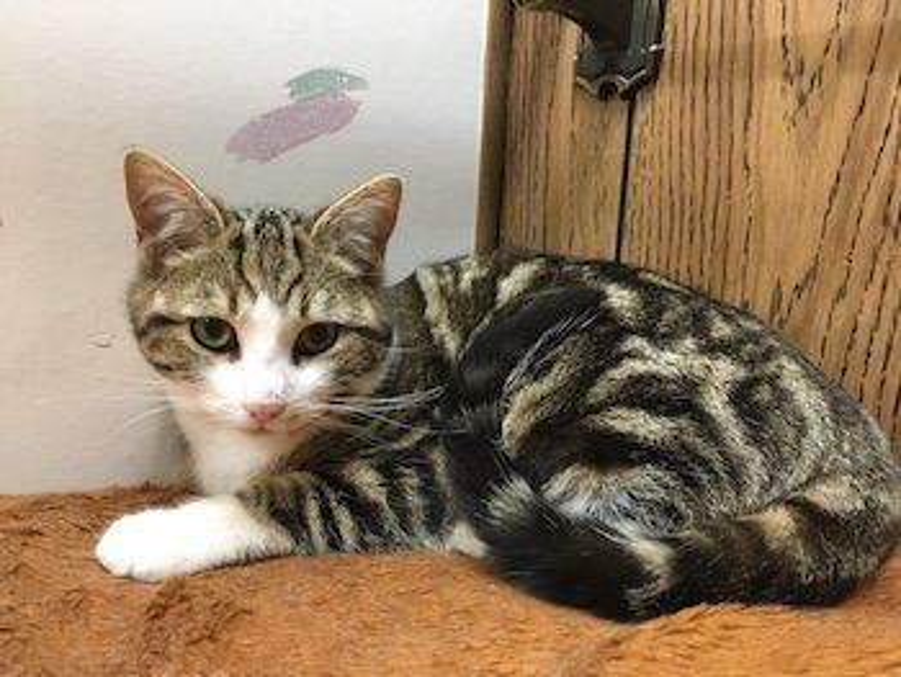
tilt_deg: -10.4
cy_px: 338
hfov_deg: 61.6
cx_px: 450
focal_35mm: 29
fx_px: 755
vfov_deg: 48.3
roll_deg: -3.2
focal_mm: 4.15
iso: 160
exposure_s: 1/30
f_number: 2.2
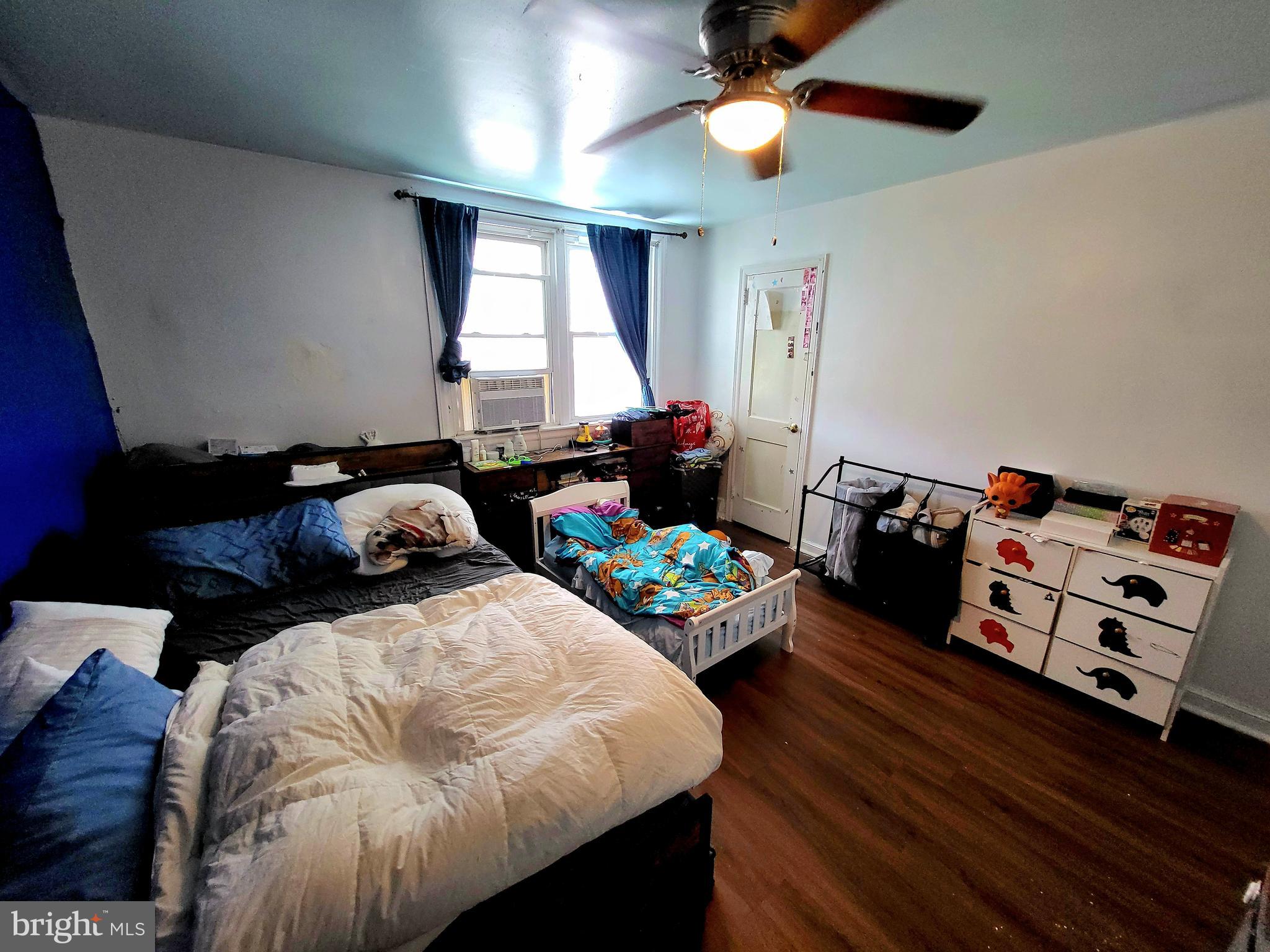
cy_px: 476
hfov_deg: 106.2
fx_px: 477
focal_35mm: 13
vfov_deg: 89.9
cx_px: 635
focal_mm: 1.74
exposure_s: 1/60.2
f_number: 2.2
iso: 400
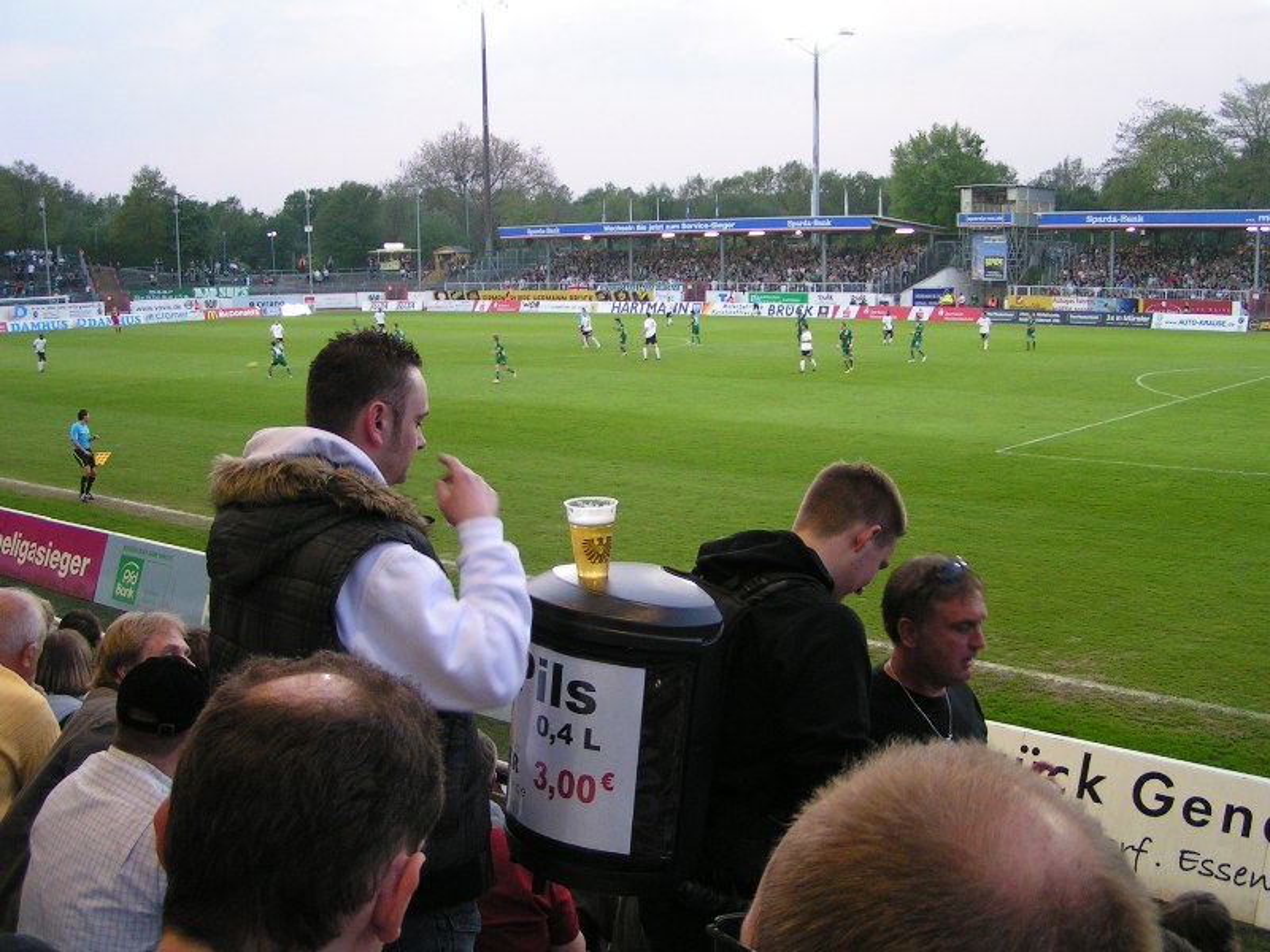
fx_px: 1394
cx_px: 635
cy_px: 476
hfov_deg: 49.0
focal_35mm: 38
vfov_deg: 37.7
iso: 100
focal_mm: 5.8
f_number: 2.8
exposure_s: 1/40
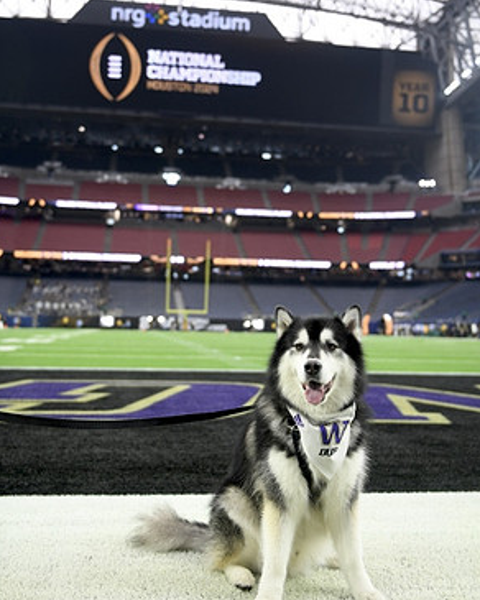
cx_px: 242
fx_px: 781
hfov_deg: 34.2
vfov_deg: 42.0
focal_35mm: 44
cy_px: 278
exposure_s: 1/320
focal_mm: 38
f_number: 2.8
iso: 640
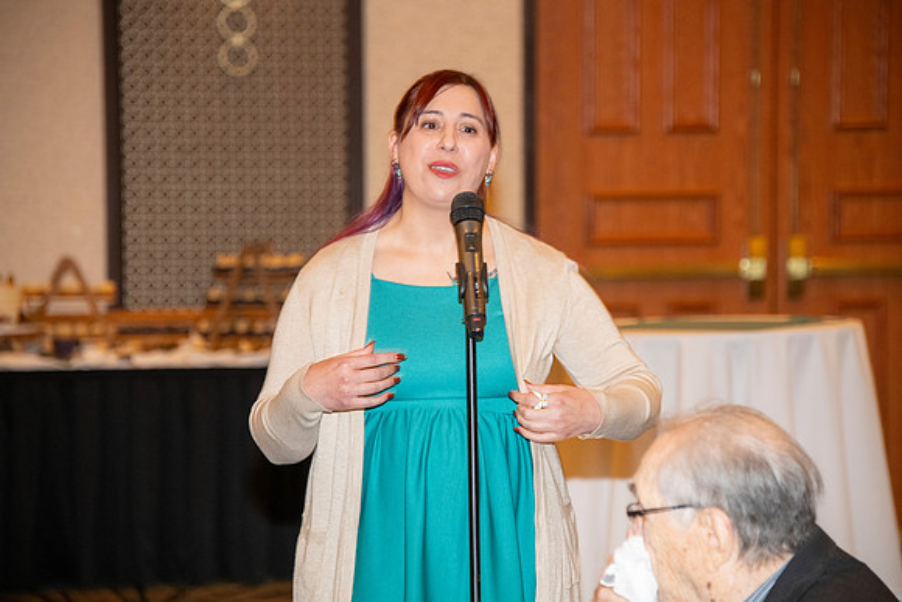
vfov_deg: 7.2
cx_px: 451
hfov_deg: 10.8
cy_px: 301
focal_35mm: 190
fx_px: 4761
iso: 2000
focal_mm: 190
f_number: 5.6
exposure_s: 1/60
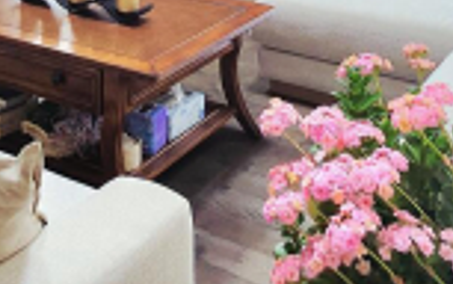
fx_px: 742
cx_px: 139
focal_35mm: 60
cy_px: -200
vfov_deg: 18.1
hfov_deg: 33.6
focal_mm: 1.74
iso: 125
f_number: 2.2
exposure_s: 1/60.2
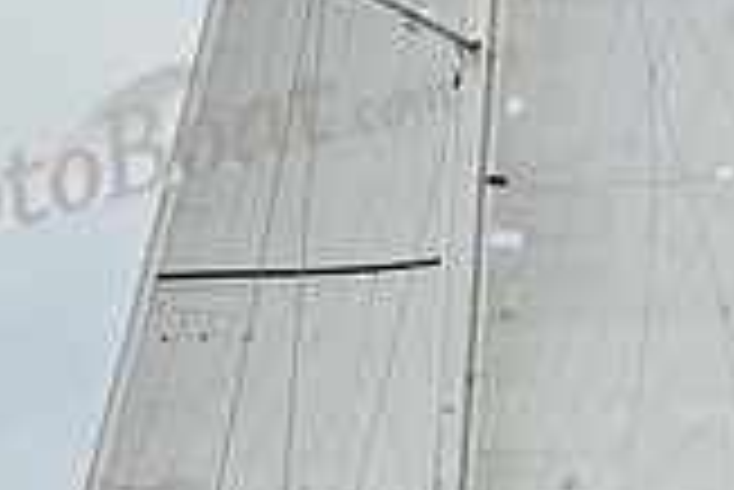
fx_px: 5816
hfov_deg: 7.2
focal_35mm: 285
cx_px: 689
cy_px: 744
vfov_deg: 4.8
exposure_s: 1/1000
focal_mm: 80
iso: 320
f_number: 10
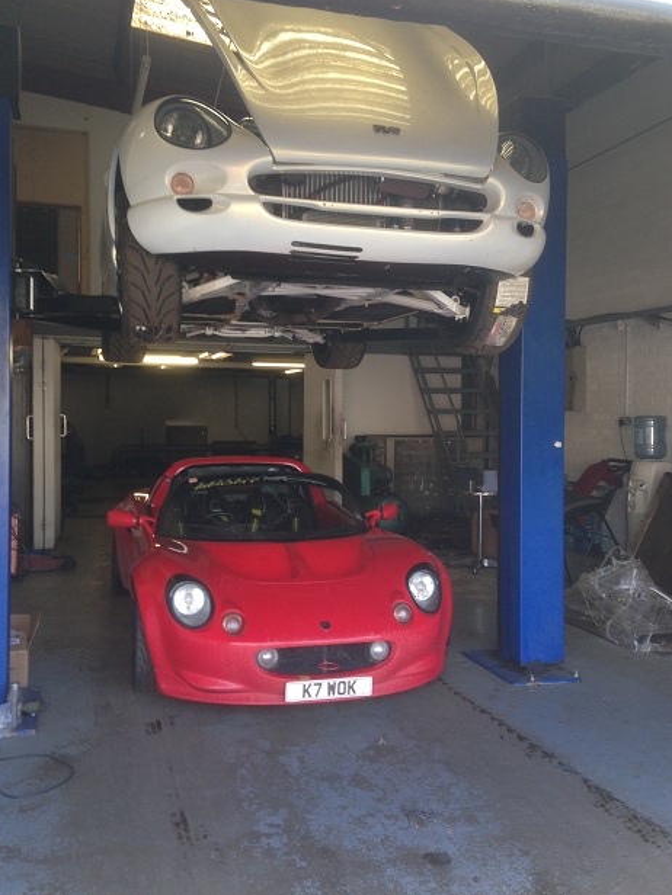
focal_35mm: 35
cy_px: 425
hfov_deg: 40.7
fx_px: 906
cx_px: 345
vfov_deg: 52.6
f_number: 2.4
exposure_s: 1/60
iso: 50
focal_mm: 4.13
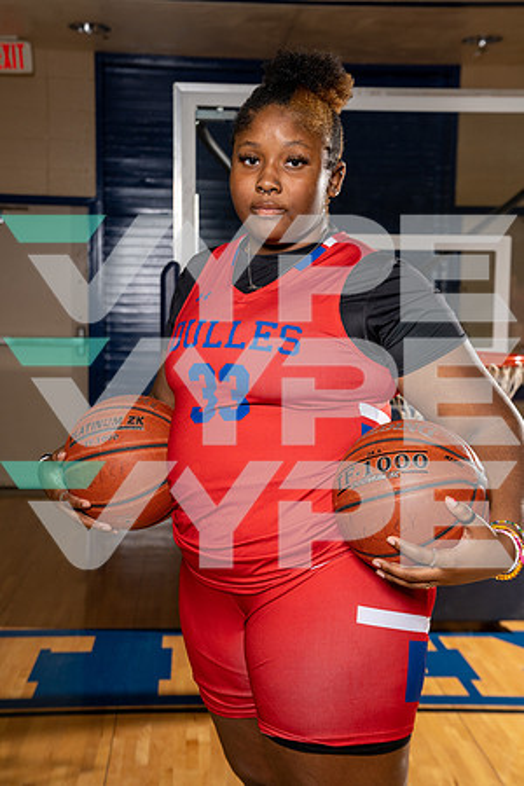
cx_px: 262
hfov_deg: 26.0
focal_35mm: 52
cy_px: 393
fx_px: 1135
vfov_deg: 38.2
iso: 400
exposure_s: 1/250
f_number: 5.6
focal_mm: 52
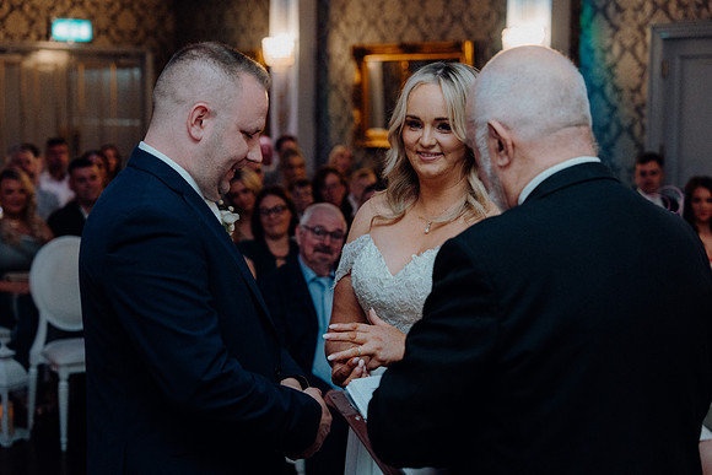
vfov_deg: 19.5
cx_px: 356
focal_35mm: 70
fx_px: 1385
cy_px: 238
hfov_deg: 28.8
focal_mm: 70
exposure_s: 1/160
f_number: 3.5
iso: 2500
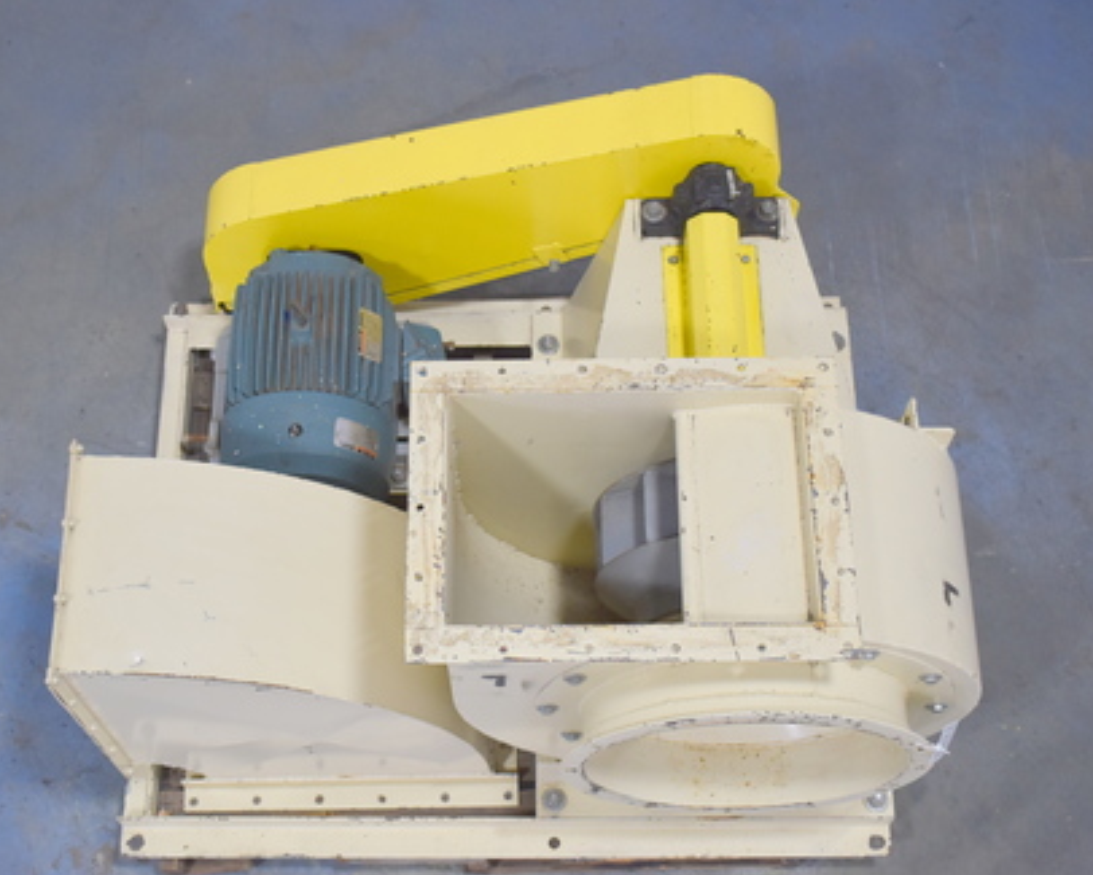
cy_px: 446
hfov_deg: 35.9
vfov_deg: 29.1
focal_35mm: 52
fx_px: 1683
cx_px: 479
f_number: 4.2
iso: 640
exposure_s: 1/250
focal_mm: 30
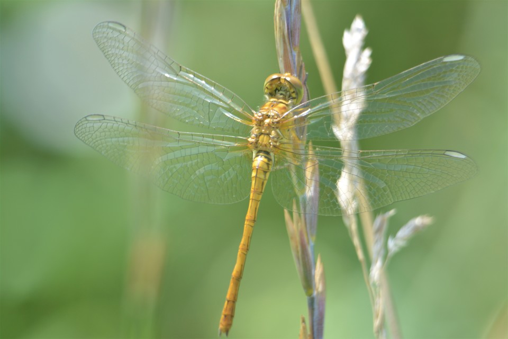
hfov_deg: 6.5
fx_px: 4445
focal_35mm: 315
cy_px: 170
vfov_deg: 4.4
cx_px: 254
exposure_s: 1/125
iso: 250
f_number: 8
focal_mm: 210
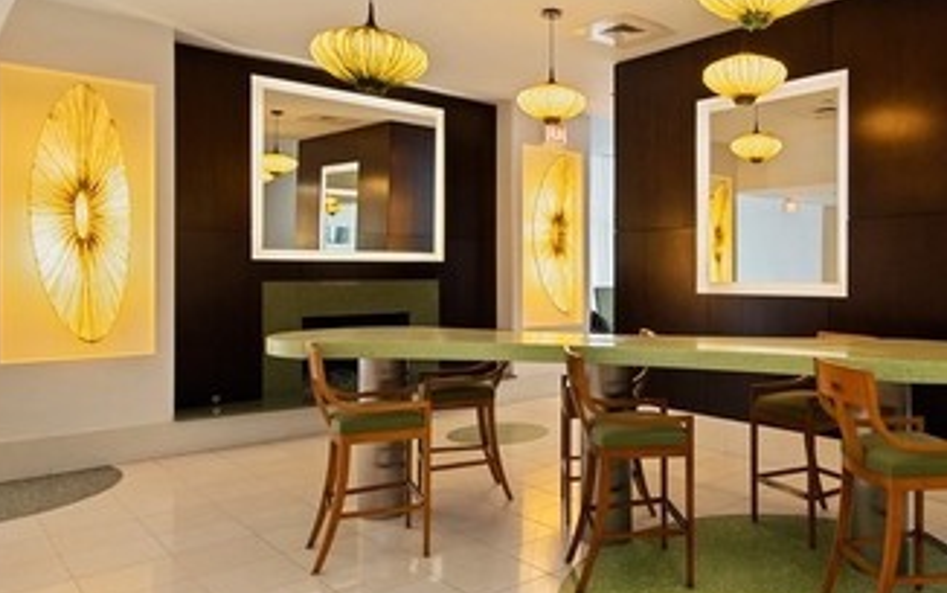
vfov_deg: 44.5
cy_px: 275
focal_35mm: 28
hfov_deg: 64.3
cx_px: 651
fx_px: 723
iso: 320
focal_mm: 14
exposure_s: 1/1.67
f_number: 8
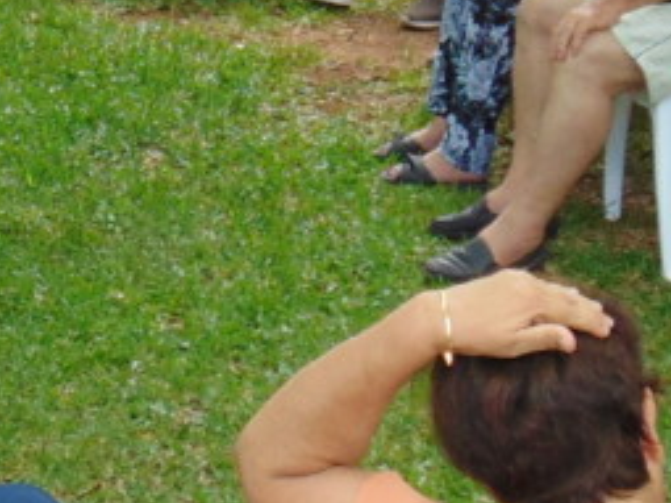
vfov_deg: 10.8
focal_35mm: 134
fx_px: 2596
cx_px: -130
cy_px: -124
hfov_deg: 14.3
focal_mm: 4.5
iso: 80
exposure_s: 1/100
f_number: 3
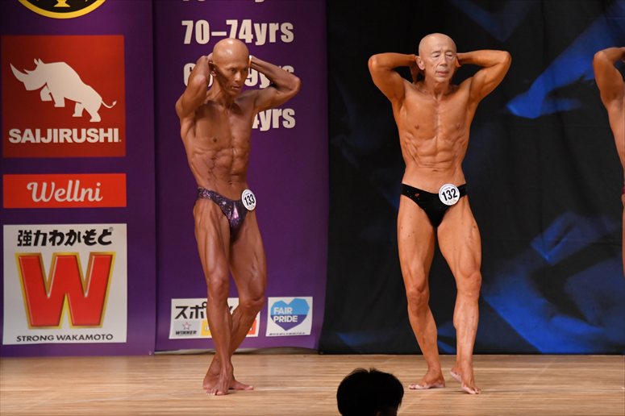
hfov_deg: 7.2
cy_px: 208
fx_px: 4946
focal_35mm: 285
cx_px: 312
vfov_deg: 4.8
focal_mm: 190
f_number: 5.6
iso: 4000
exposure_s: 1/400
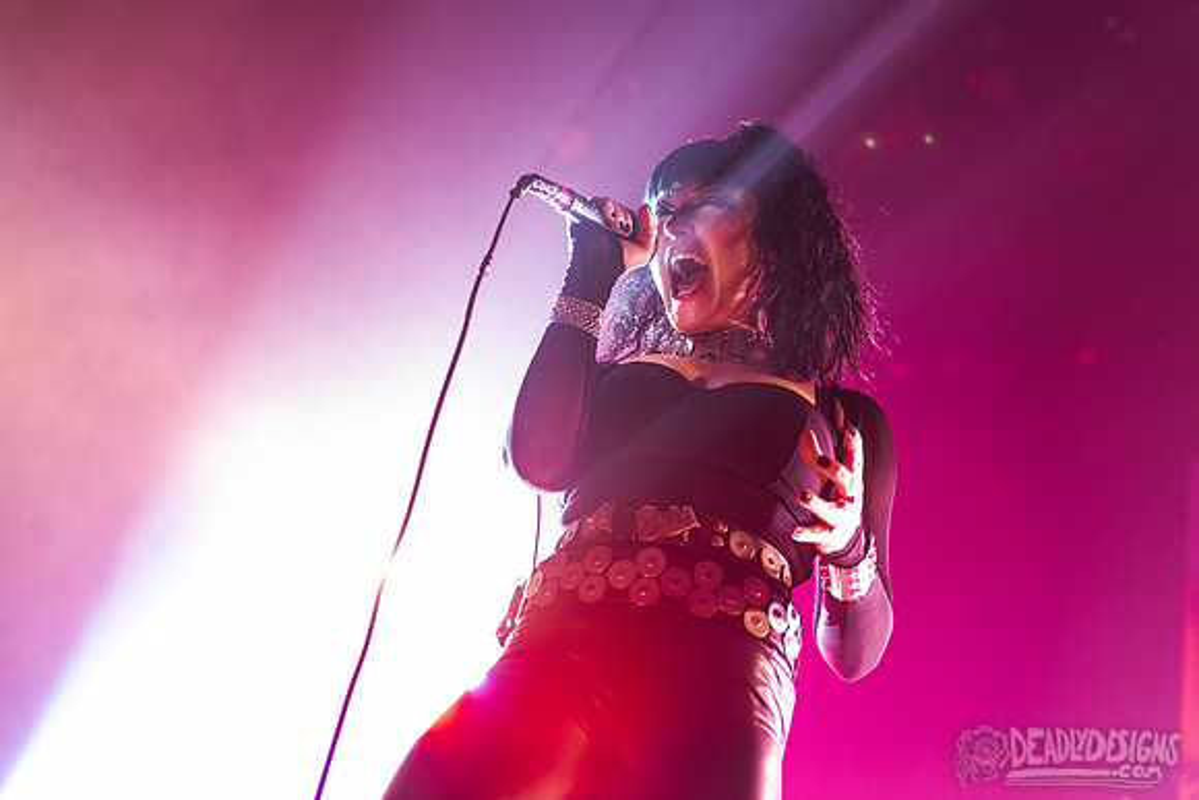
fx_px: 2123
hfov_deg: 31.5
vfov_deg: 21.3
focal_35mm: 64
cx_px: 659
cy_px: 361
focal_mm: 58
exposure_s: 1/400
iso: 3200
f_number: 3.2
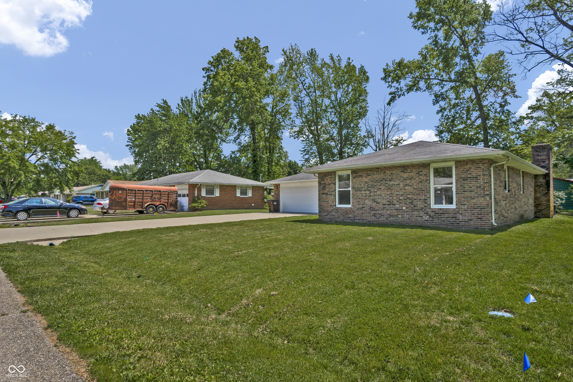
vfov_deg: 67.4
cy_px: 191
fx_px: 286
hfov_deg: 90.0
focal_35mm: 18
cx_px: 286
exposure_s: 1/320
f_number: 9
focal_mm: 12
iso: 100
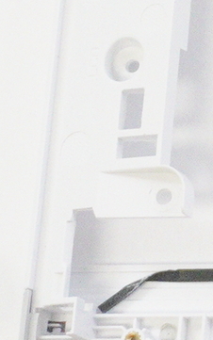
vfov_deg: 7.2
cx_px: 1024
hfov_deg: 4.1
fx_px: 2649
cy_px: -160
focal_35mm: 286
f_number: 5.6
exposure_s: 1/200
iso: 5000
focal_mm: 27
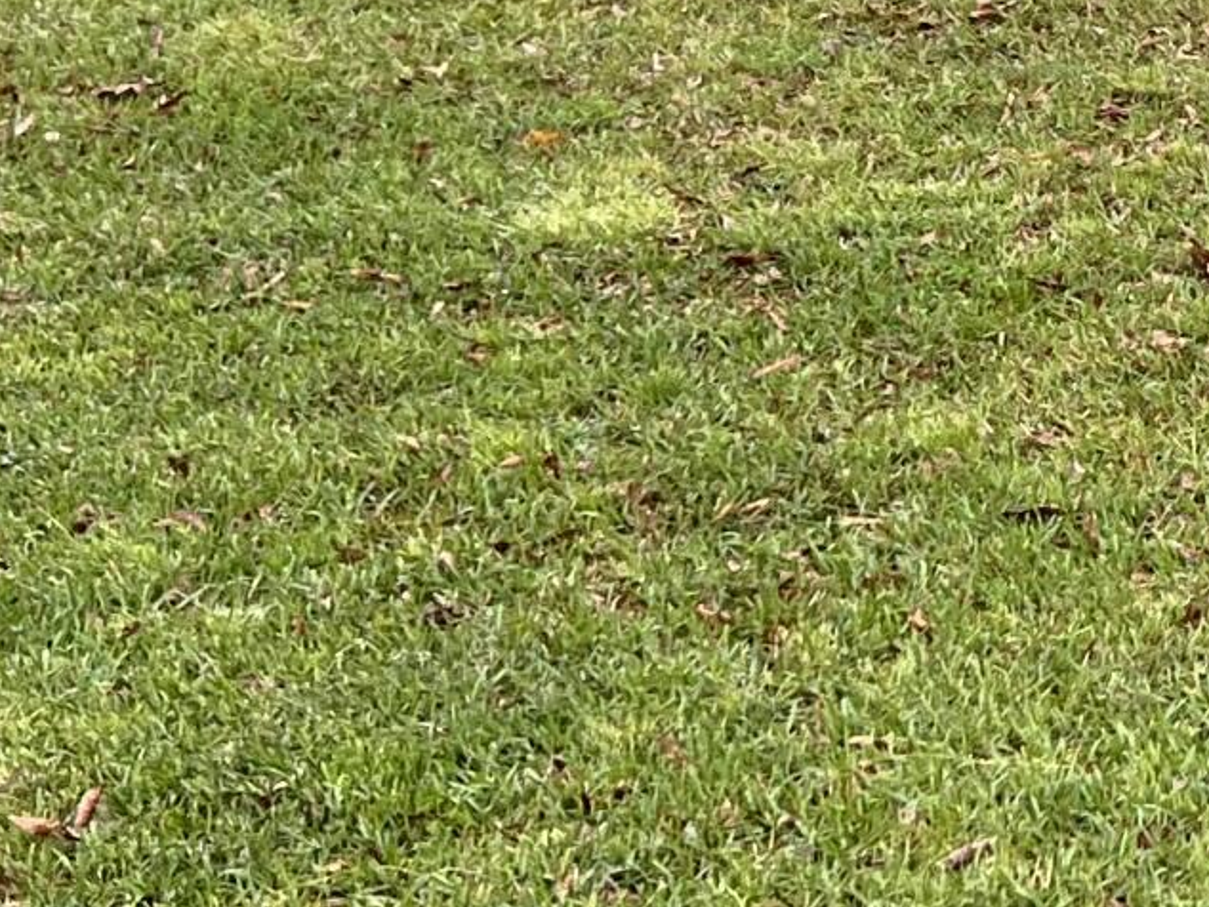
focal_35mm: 123
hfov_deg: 14.6
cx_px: 1960
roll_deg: -0.3
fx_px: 4298
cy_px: -393
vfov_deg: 11.6
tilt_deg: -4.9
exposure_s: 1/161
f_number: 1.5
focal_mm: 5.7
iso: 64
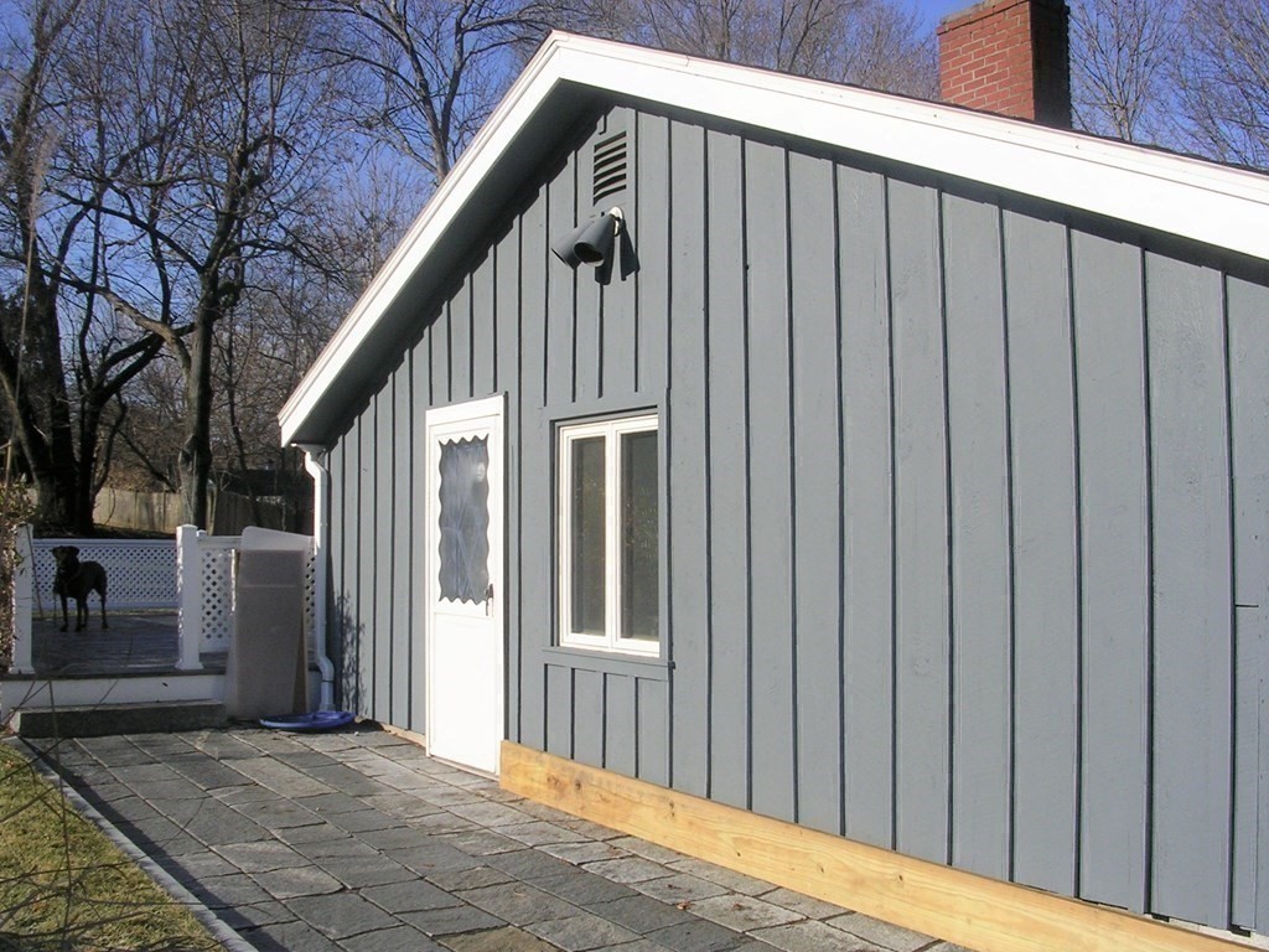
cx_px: 634
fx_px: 1393
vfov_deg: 37.7
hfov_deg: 49.0
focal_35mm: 38
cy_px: 476
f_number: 5.6
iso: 50
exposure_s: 1/413
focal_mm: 5.8
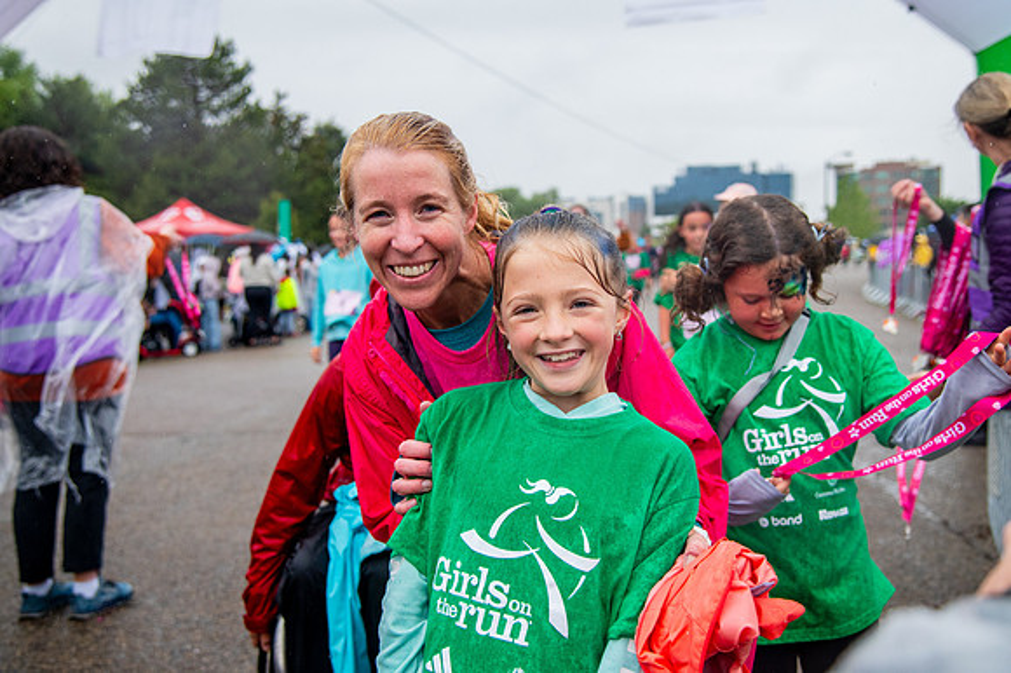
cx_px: 506
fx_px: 1162
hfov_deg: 47.0
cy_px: 306
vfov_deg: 32.3
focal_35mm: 41
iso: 1600
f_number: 4
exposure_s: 1/1600
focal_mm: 38
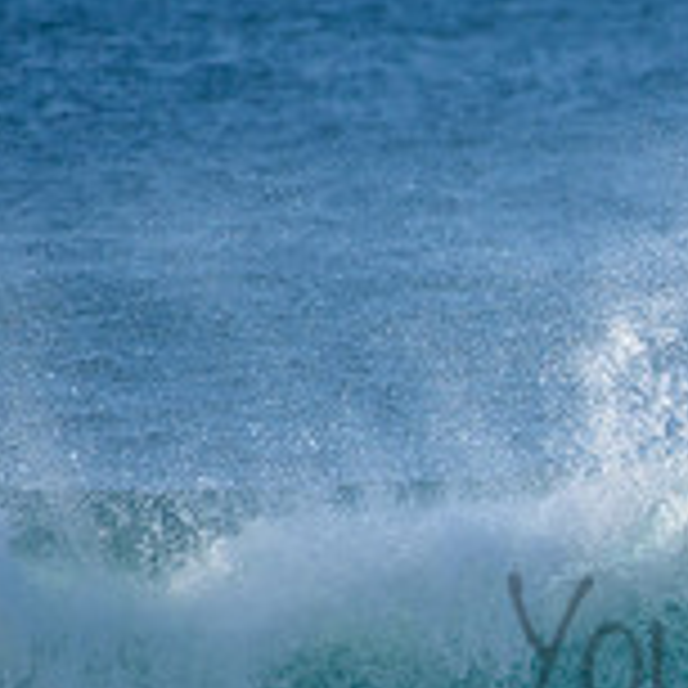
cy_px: 563
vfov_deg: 1.0
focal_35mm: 1737
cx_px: 975
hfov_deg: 1.0
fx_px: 39059
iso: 400
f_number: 5.6
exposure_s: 1/2000
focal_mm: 500
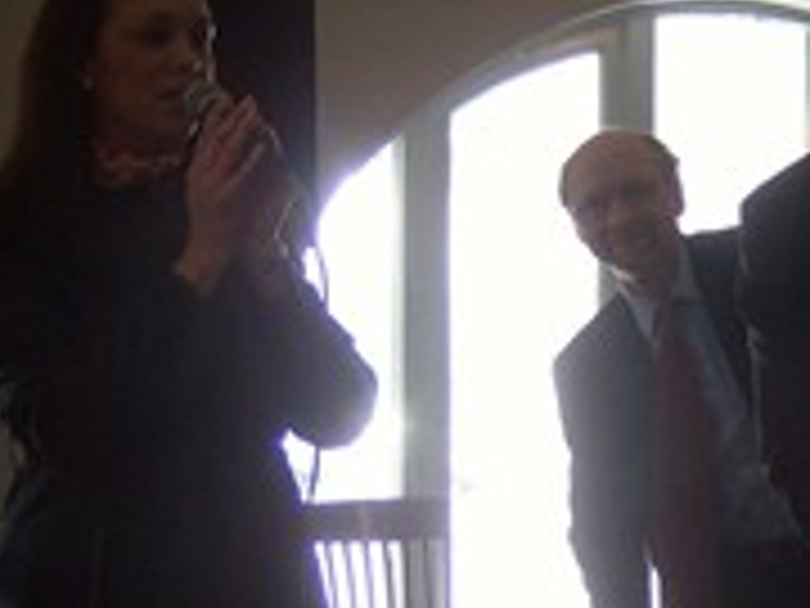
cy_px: 491
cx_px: 693
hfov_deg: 24.8
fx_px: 1802
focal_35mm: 77
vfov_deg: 18.9
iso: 178
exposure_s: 1/64
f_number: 2.8
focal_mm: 6
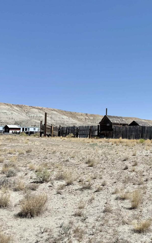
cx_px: 153
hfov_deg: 33.9
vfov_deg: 56.7
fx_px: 225
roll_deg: +0.8
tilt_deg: +4.7
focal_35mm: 34
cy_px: 122
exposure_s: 1/8130
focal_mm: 6.76
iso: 80
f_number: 1.78
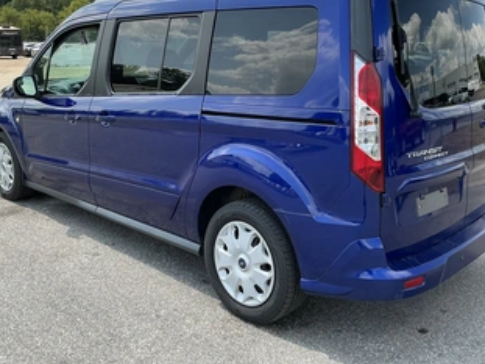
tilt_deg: -6.7
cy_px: 134
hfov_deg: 51.3
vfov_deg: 39.3
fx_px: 504
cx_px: 268
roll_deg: -0.2
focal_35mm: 36
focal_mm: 3
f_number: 1.8
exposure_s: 1/749
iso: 25
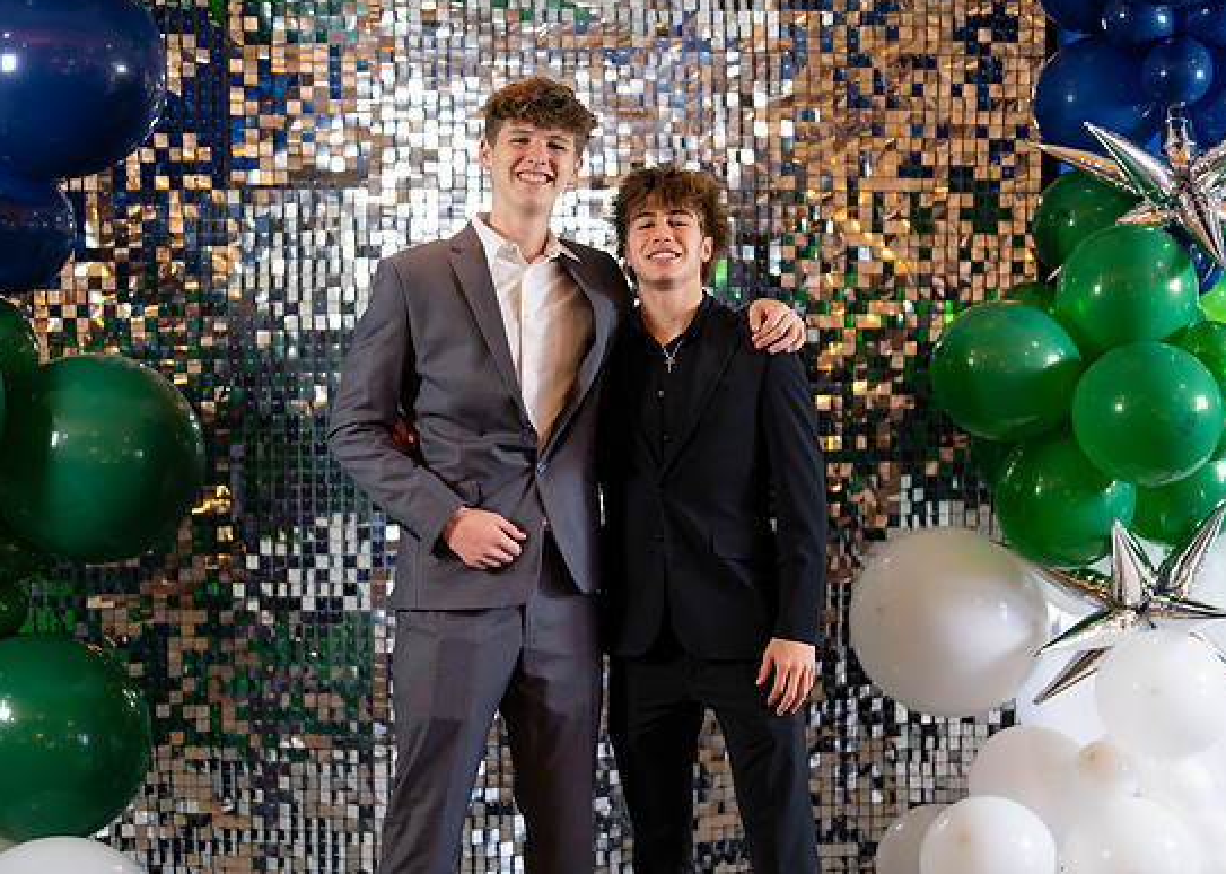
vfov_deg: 25.3
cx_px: 578
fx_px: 1948
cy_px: 443
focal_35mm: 56
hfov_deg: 34.9
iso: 800
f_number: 1.2
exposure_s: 1/320
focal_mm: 50
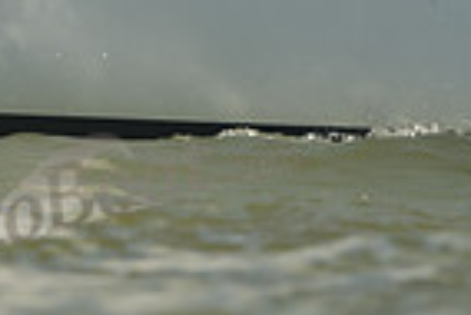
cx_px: -335
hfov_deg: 1.3
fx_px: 21426
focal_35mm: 1636
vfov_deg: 0.8
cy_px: -260
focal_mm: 400
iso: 200
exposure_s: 1/1250
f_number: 6.3
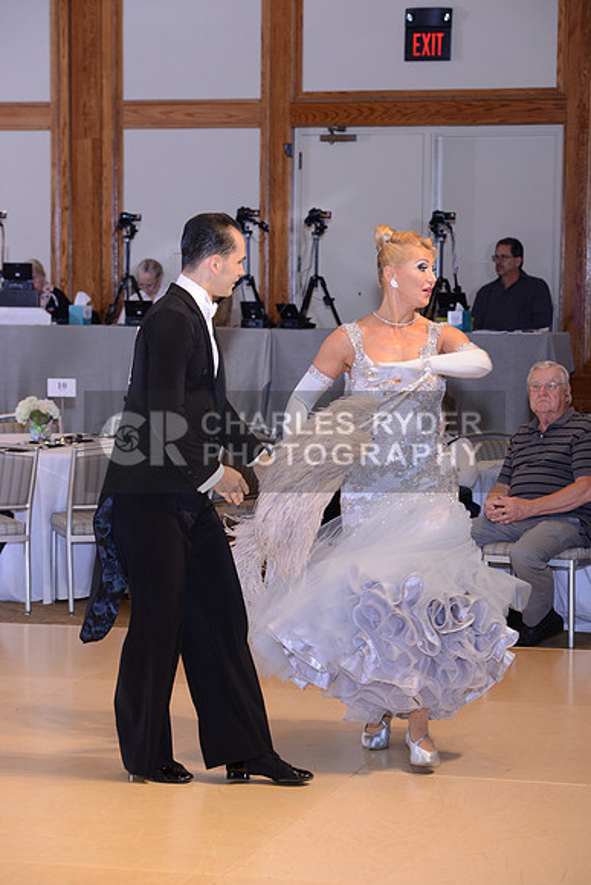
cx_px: 296
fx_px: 2461
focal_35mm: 100
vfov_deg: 20.4
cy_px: 442
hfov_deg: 13.7
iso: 1250
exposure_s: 1/250
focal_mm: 100
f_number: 5.6
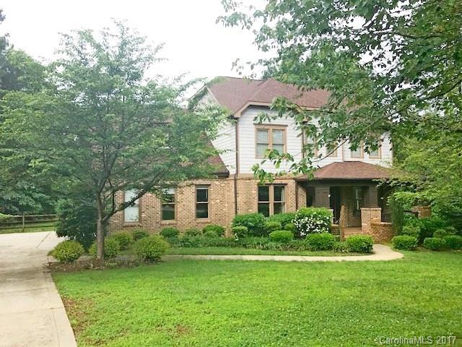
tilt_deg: +3.3
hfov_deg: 63.4
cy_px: 174
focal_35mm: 28
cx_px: 231
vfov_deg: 49.7
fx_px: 374
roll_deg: +0.8
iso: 20
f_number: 1.8
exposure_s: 1/887
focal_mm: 3.99
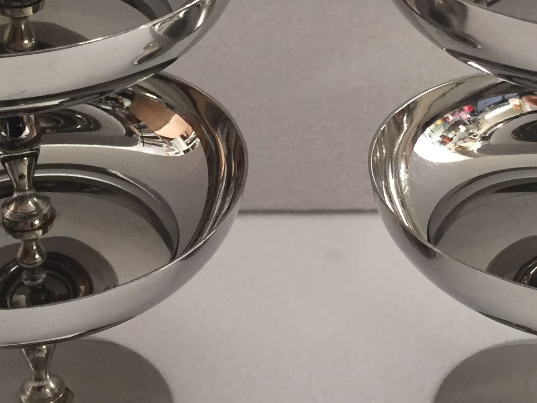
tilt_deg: -26.8
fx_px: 1241
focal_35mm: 80
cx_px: 318
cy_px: 45
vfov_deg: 18.2
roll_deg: -1.9
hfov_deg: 24.4
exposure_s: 1/33
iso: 50
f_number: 2.2
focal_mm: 4.15
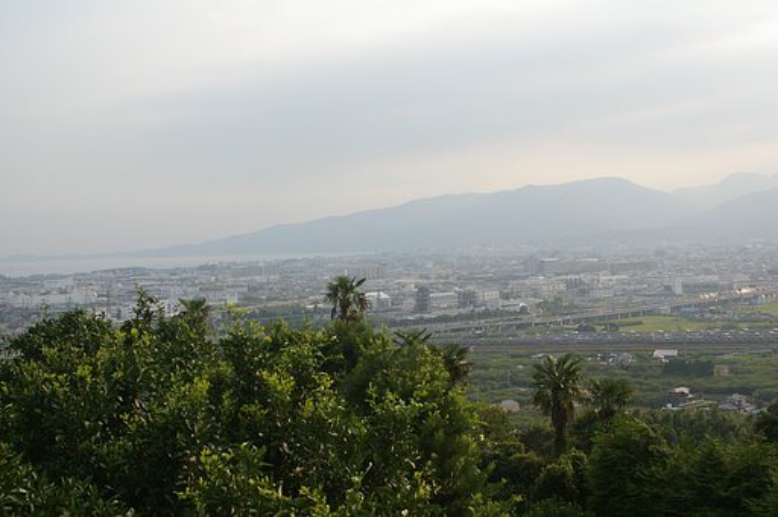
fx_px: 907
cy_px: 258
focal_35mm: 42
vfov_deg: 31.8
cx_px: 389
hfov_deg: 46.5
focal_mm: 28
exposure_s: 1/500
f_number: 8
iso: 200
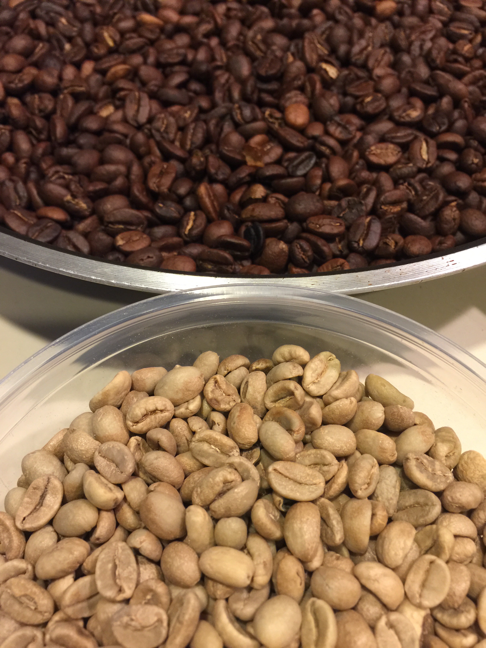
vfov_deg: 61.7
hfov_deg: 48.2
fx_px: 543
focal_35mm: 29
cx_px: 243
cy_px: 324
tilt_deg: -57.5
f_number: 2.2
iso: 100
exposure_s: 1/15
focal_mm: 4.15
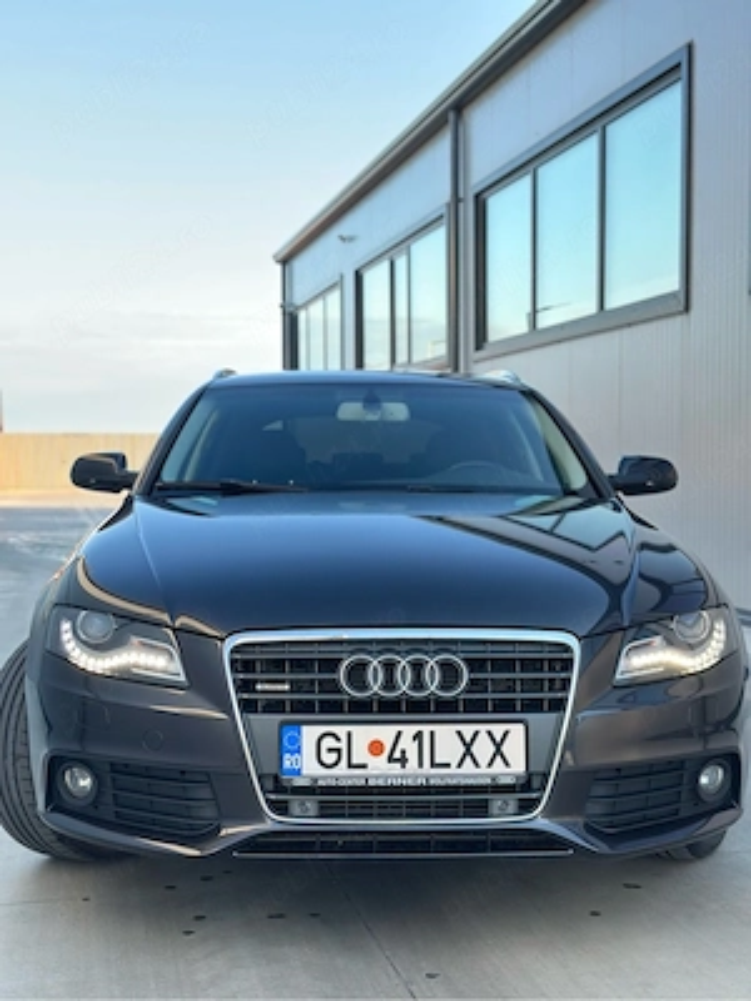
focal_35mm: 48
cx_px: 376
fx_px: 1388
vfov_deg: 39.7
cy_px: 500
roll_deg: -0.5
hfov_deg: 30.3
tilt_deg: -1.9
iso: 80
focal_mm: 6.86
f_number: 1.78
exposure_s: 1/274
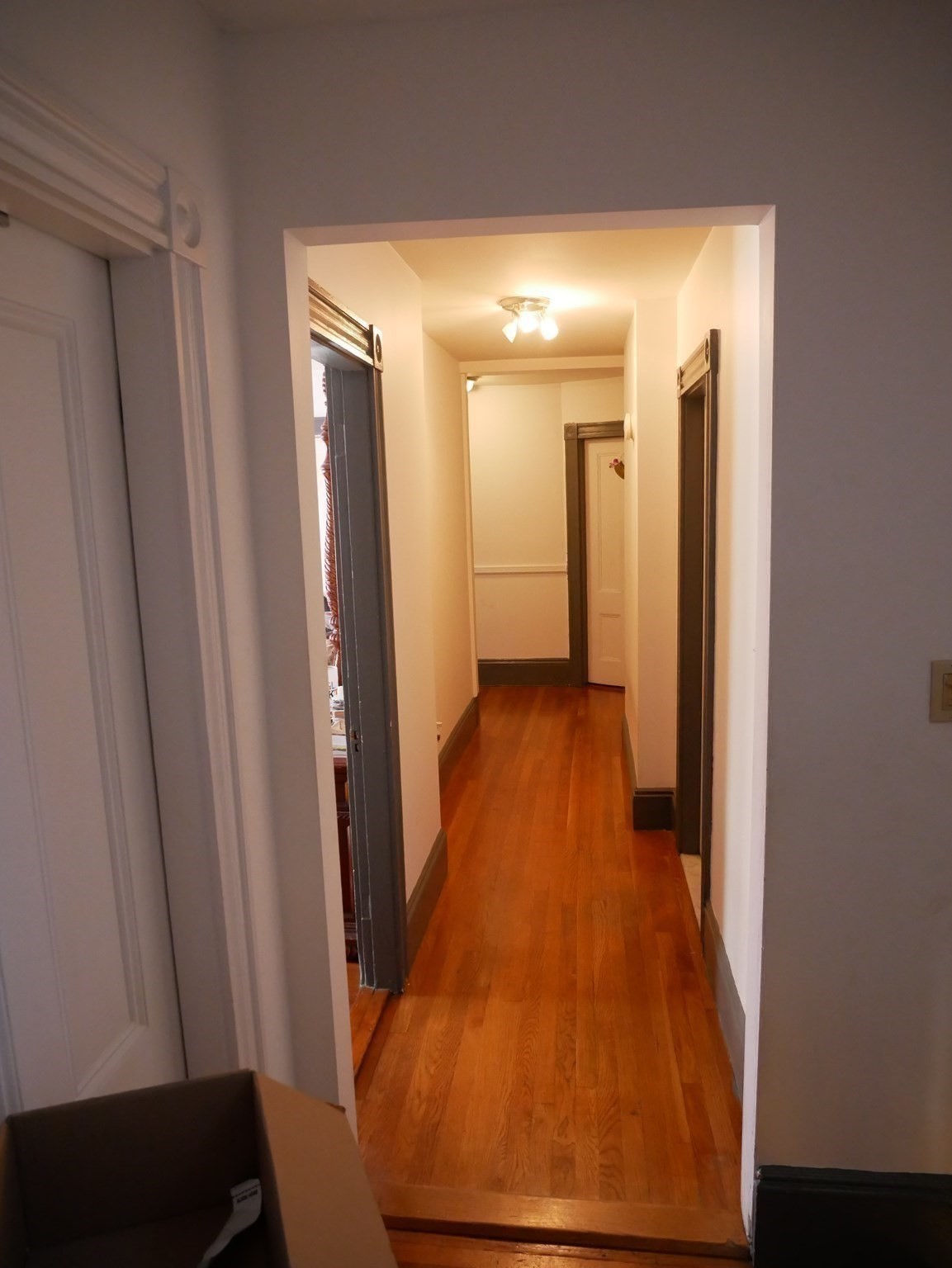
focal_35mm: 24
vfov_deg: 71.6
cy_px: 634
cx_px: 476
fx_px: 880
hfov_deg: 56.8
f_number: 5
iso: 2500
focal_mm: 12
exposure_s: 1/60
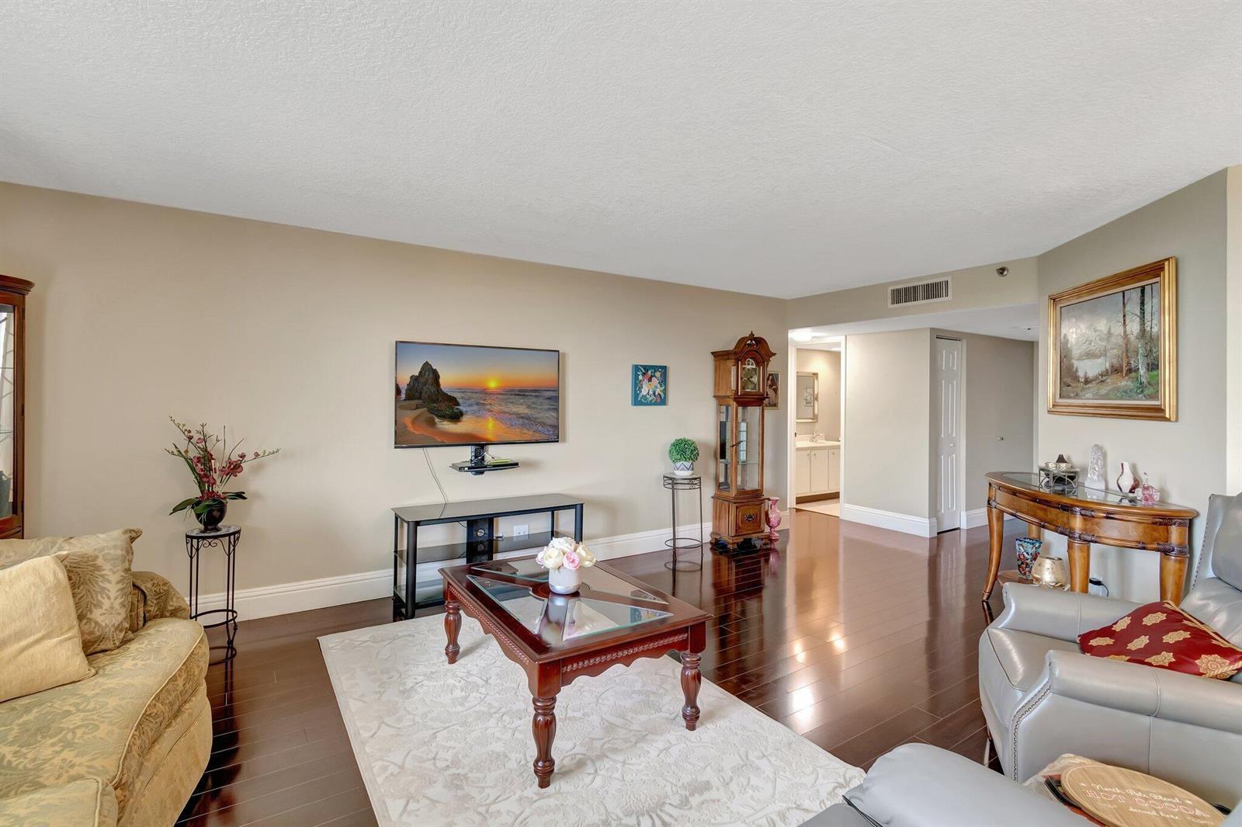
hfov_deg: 100.4
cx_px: 621
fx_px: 517
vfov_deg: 77.3
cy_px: 414
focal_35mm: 15
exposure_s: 1/5
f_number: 8
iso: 1000
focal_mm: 10
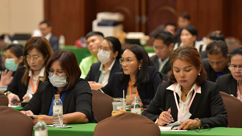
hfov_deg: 10.5
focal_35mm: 205
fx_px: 1315
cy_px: 61
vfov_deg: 5.9
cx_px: 121
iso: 3200
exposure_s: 1/160
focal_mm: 130
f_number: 4
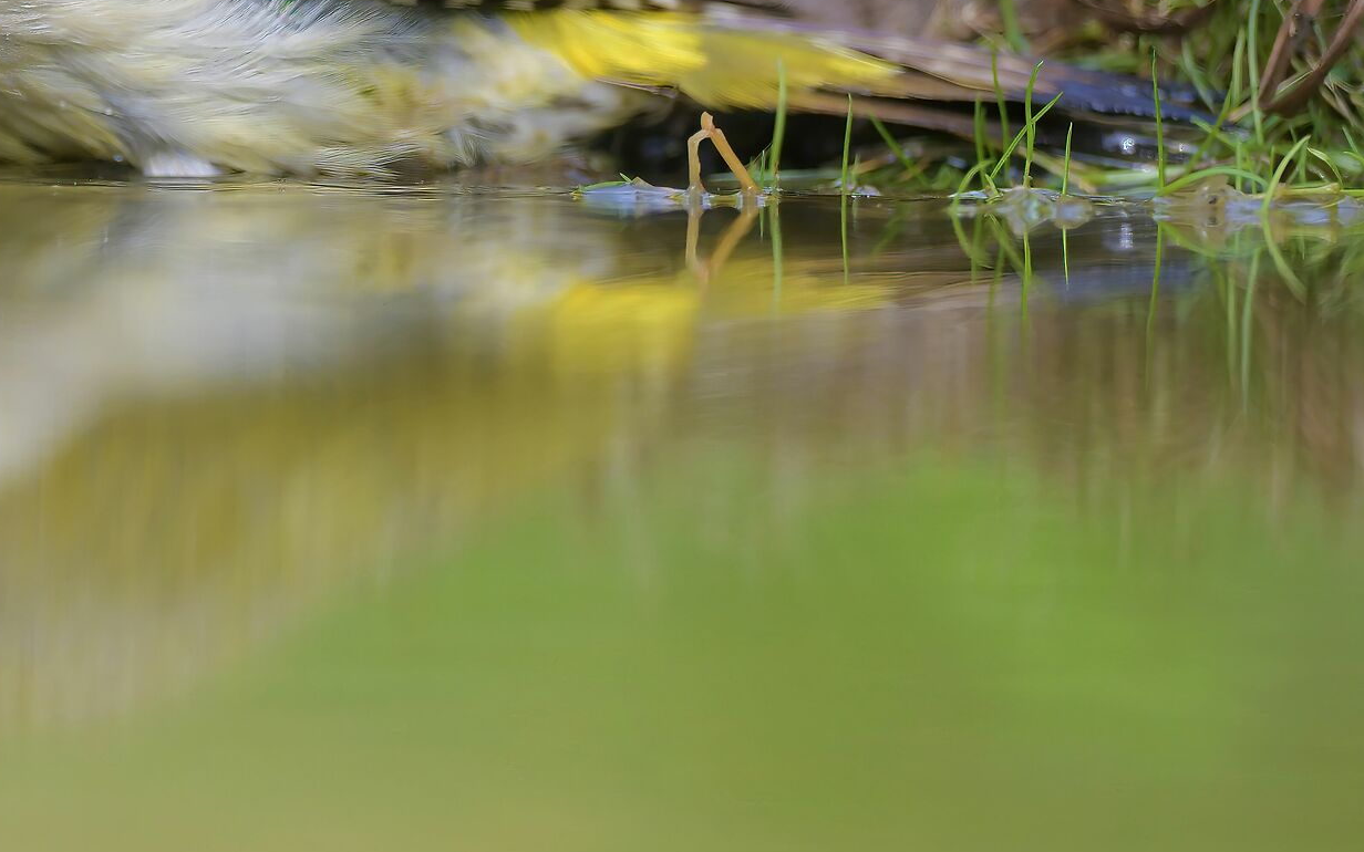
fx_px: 29516
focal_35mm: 794
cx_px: 179
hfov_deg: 2.6
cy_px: 54
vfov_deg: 1.7
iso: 500
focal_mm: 400
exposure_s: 1/2500
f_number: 3.2
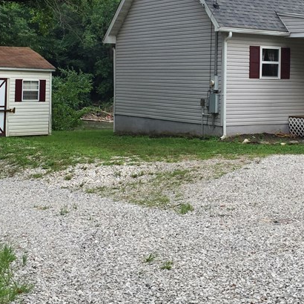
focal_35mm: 64
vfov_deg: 26.6
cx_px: 220
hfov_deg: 26.6
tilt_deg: -0.6
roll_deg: -1.8
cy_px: 82
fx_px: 636
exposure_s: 1/309
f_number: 2.2
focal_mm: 4.15
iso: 32
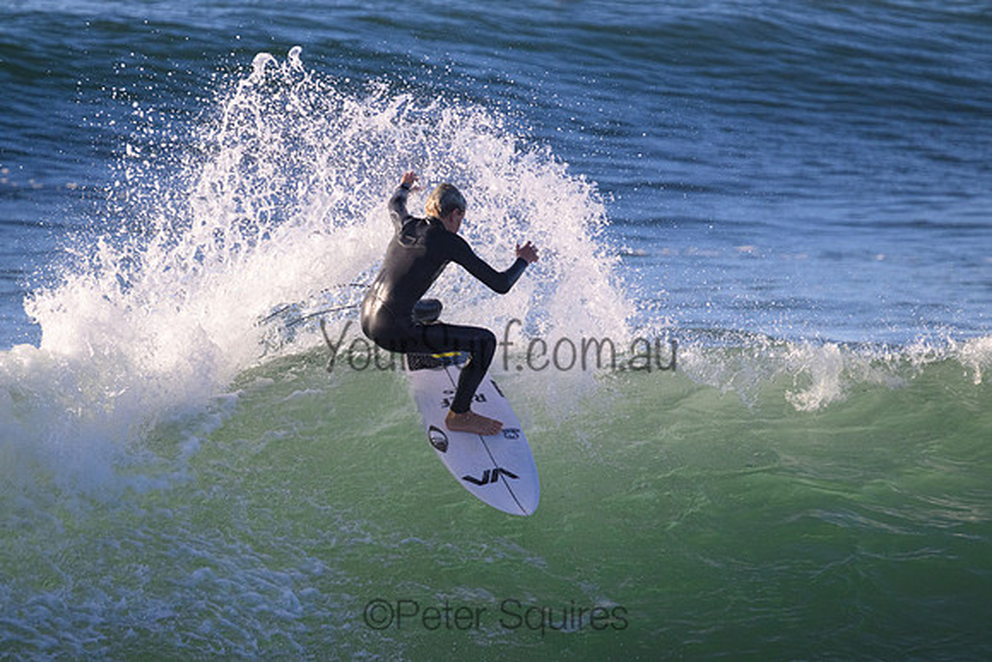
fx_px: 18741
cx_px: 496
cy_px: 331
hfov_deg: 3.0
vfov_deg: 2.0
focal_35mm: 680
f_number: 11
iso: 2200
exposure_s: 1/2000
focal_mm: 680
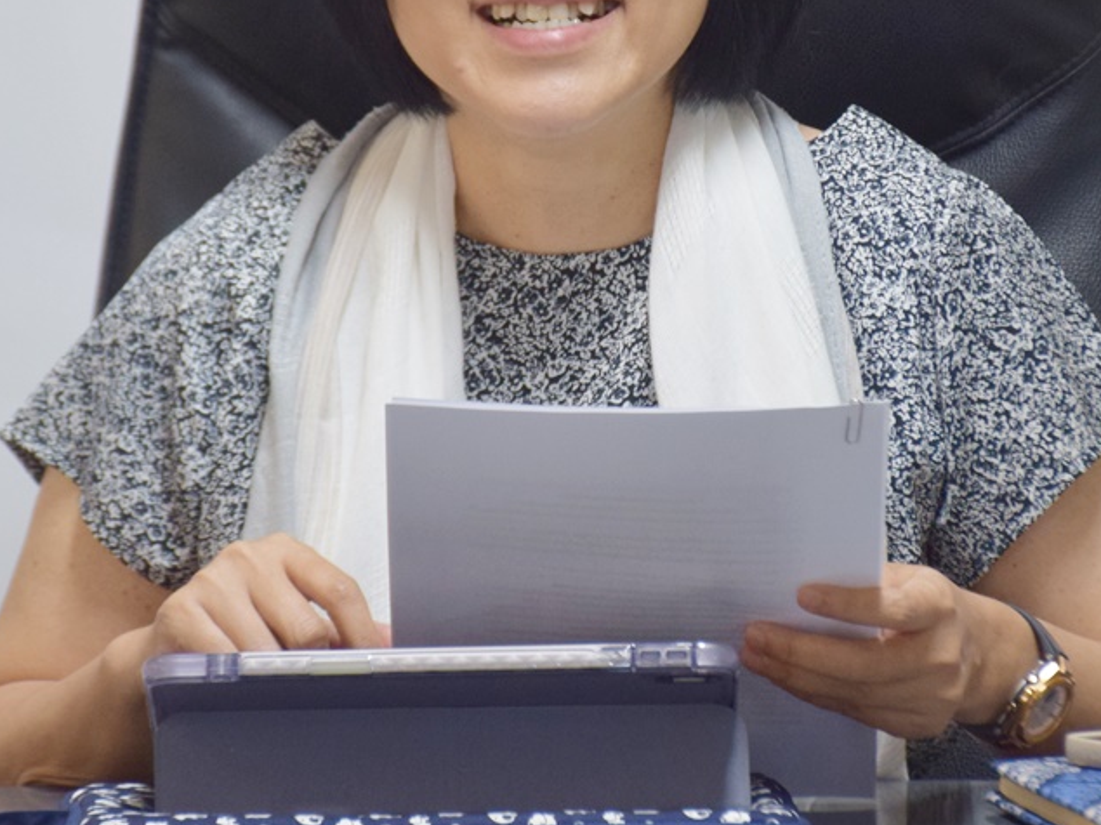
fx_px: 12590
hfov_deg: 5.0
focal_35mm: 396
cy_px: 155
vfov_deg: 3.8
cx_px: 589
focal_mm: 116
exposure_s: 1/60
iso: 560
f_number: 5.6
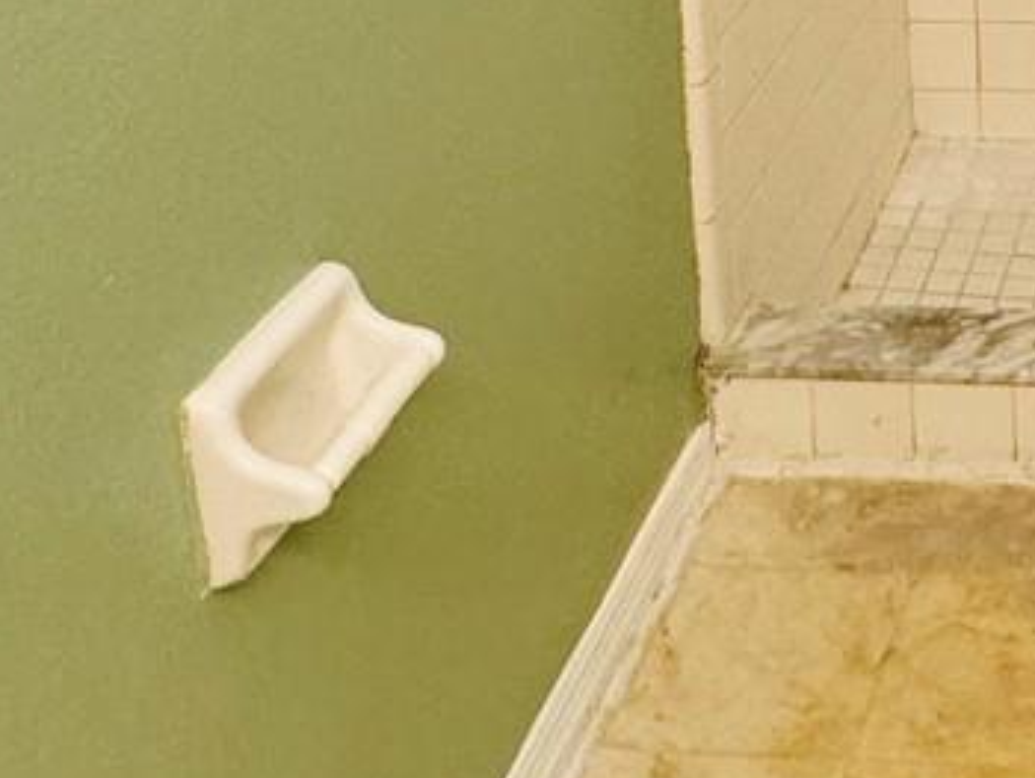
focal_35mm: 64
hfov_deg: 26.8
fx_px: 1915
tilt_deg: -9.4
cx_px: 1245
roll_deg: +0.1
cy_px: -485
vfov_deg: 19.2
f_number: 2.2
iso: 160
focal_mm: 2.22
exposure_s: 1/60
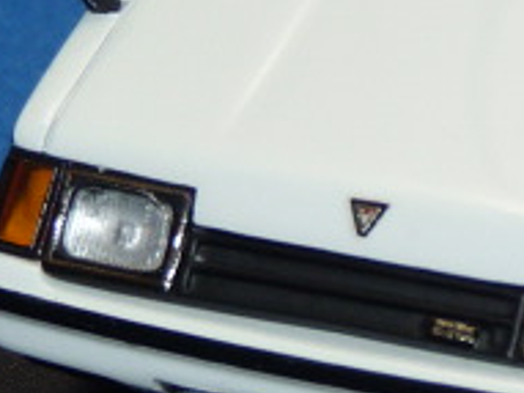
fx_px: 6490
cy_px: -99
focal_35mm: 429
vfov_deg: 3.5
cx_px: 661
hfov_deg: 4.6
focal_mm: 12.8
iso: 100
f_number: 4
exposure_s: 1/40
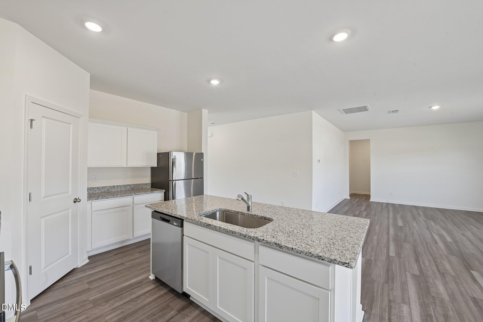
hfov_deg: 104.3
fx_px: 188
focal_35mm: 14
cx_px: 242
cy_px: 161
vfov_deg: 81.2
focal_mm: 14
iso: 200
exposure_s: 1/13
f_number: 9
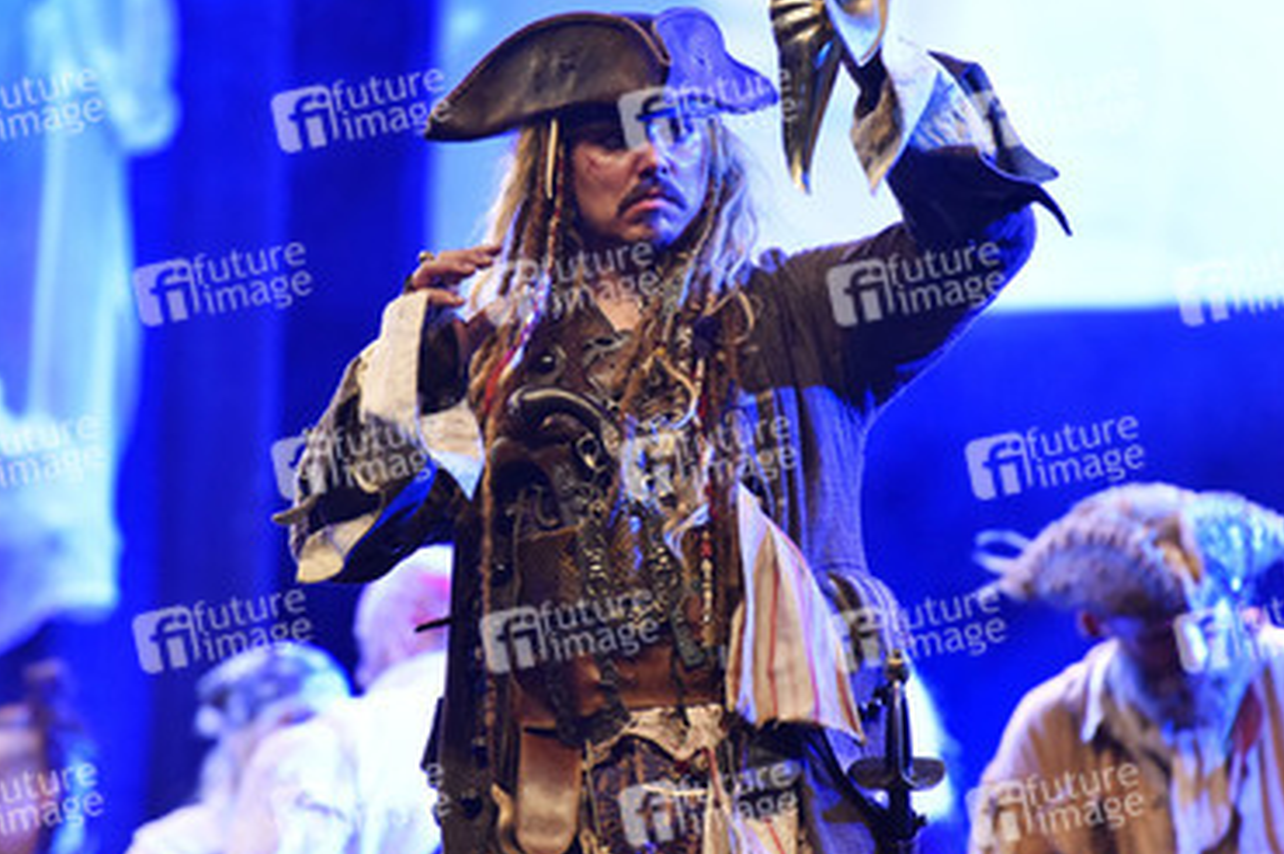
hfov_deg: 8.4
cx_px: 616
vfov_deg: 5.6
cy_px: 371
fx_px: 8695
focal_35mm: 244
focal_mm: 200
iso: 4000
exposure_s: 1/160
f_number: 2.8
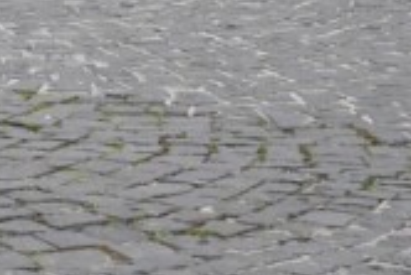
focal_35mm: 284
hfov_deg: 7.0
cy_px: -368
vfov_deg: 4.7
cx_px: -416
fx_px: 3245
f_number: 16
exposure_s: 1/160
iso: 800
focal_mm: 46
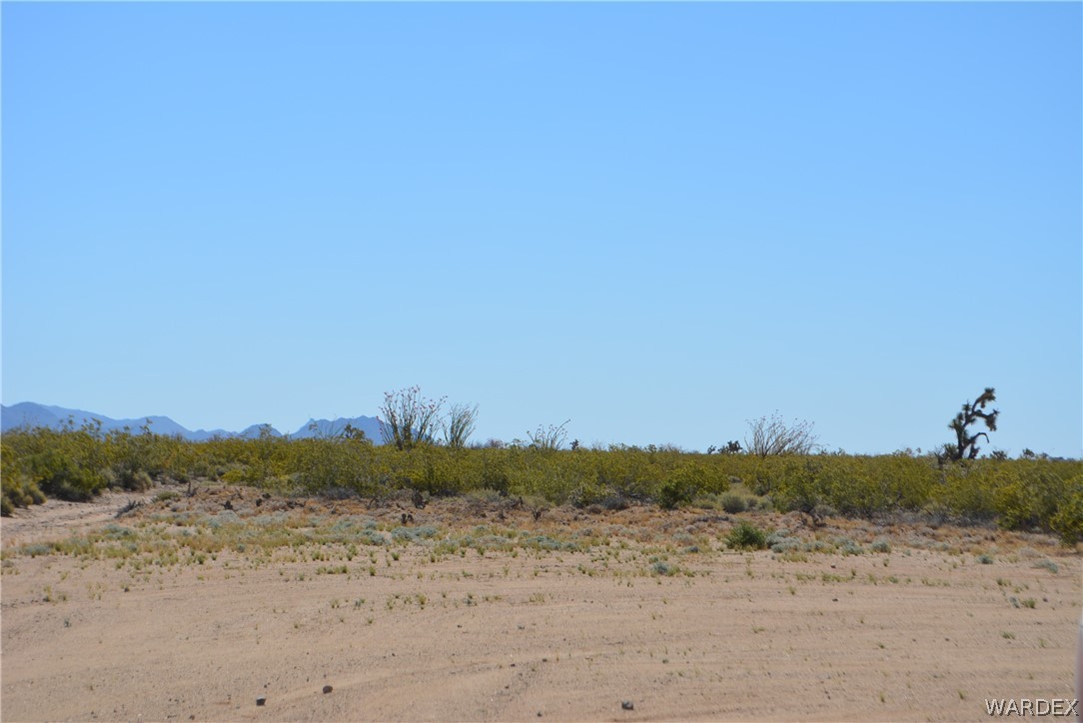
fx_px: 2483
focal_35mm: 82
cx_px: 542
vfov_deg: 16.6
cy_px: 362
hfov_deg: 24.6
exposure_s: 1/500
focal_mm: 55
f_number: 8
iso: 110
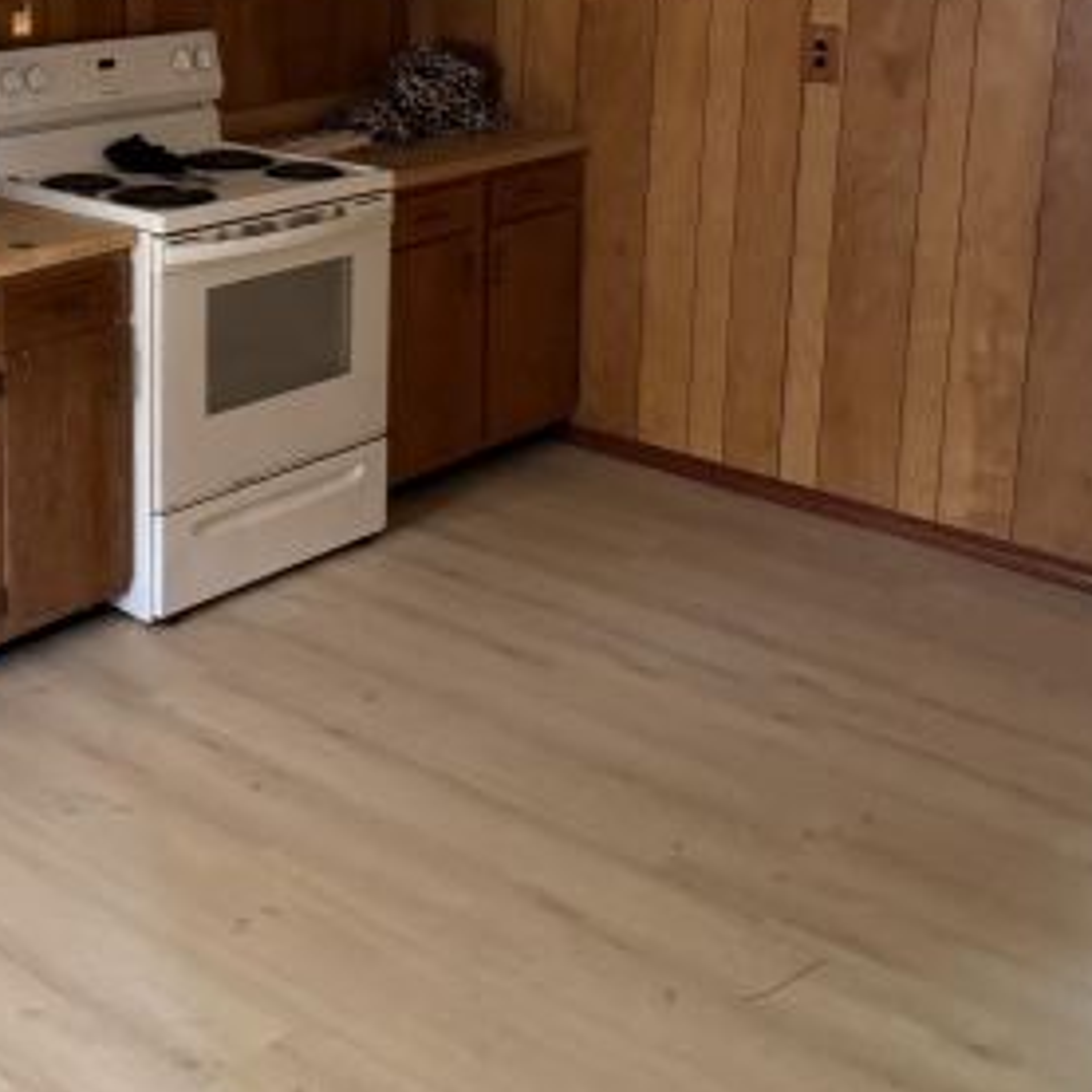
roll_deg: +0.2
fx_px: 1820
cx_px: 187
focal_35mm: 51
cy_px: 170
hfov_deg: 32.3
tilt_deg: -10.4
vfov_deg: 32.2
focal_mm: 6.76
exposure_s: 1/30
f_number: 1.78
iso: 1250
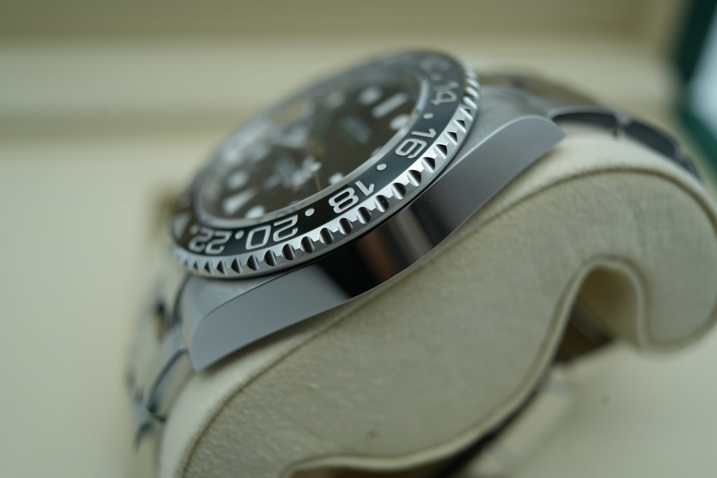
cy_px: 239
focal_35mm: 35
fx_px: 697
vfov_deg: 37.9
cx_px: 358
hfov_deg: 54.4
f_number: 5
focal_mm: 35
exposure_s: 1/250
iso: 400
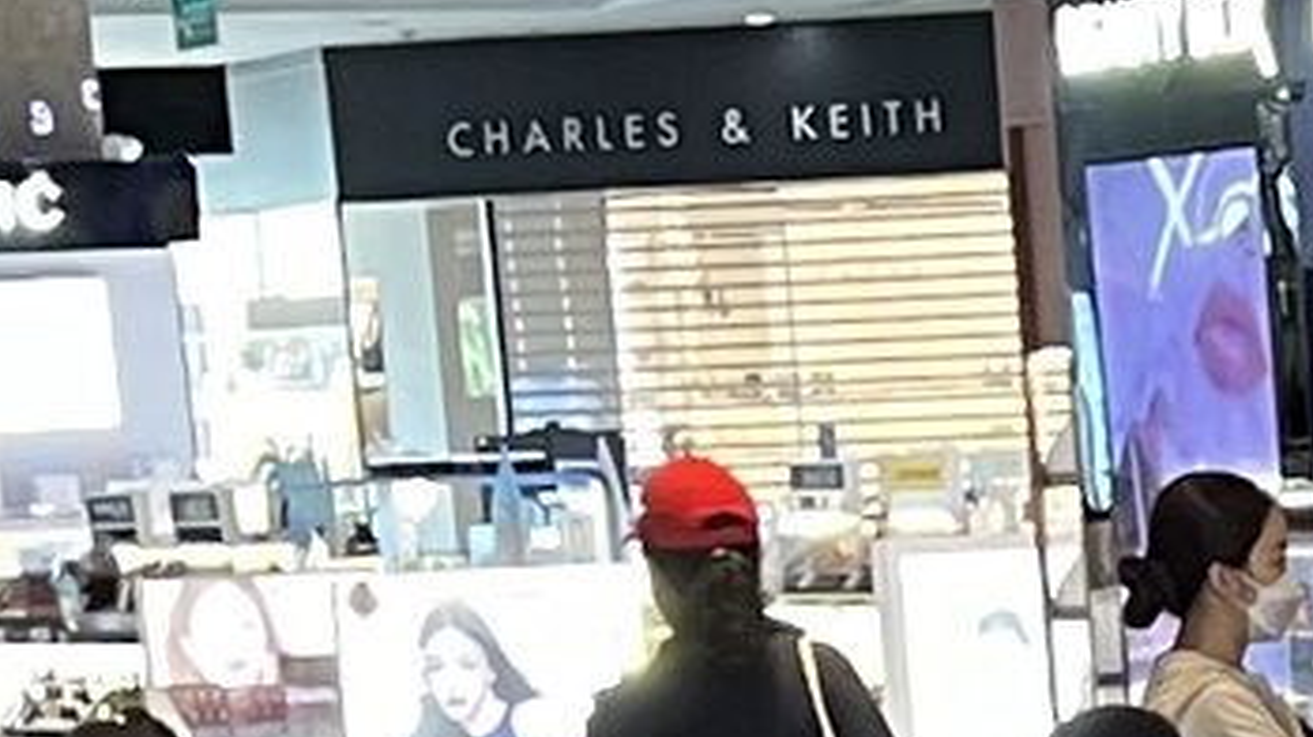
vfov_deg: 5.6
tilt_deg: -12.2
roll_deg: +2.9
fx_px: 7239
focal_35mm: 208
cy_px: 1906
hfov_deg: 10.0
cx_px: 1975
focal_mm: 5.7
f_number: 1.5
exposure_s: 1/50
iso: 125
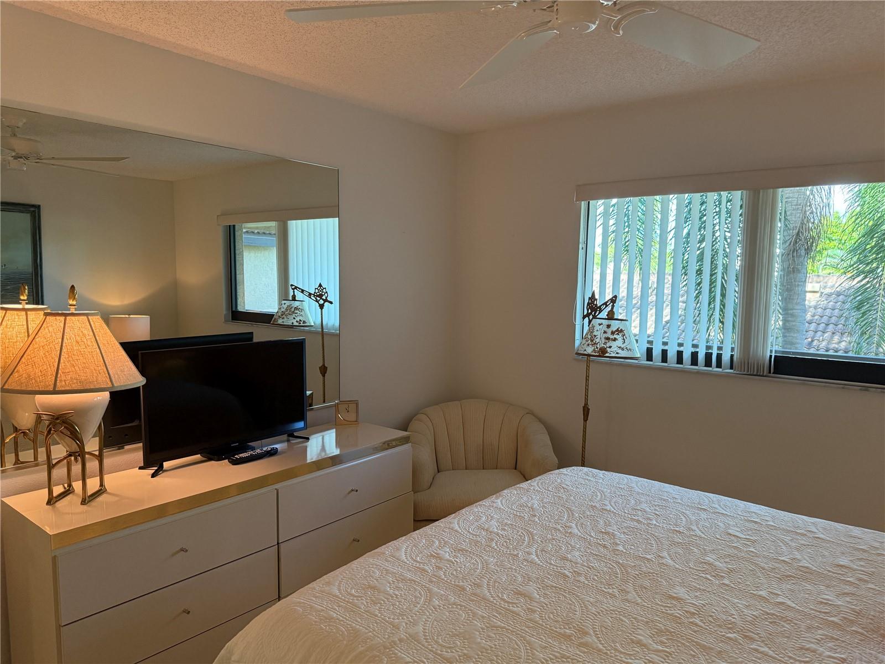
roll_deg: -0.3
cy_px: 332
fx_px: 614
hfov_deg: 71.6
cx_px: 442
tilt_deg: -5.6
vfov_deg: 56.8
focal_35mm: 24
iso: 320
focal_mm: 6.76
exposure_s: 1/120
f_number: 1.78
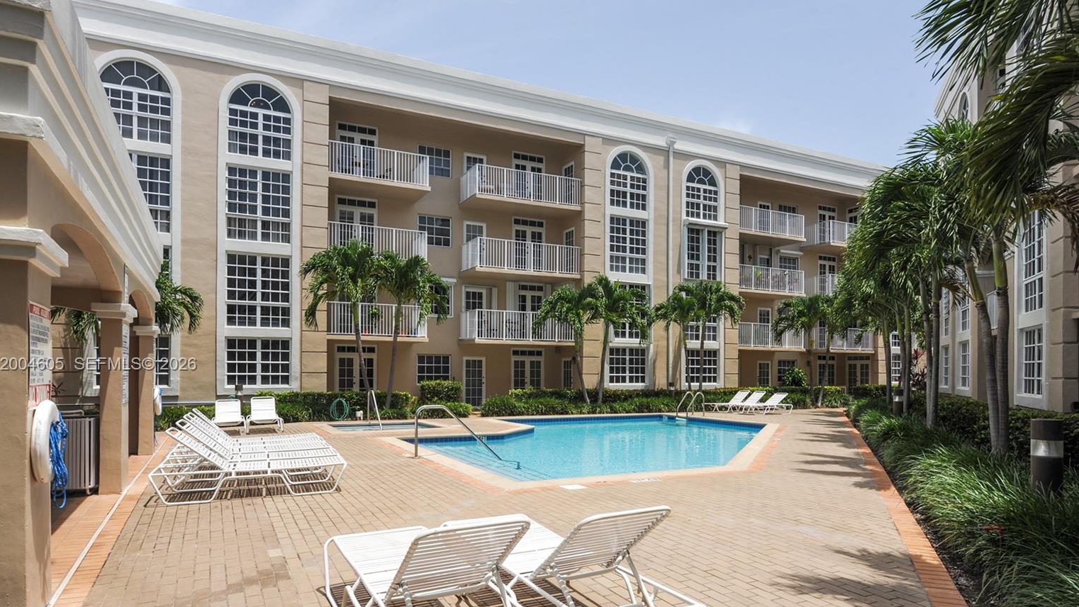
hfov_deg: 81.2
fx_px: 629
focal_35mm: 22
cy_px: 366
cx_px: 543
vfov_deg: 51.1
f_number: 8
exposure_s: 1/500
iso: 200
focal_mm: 20
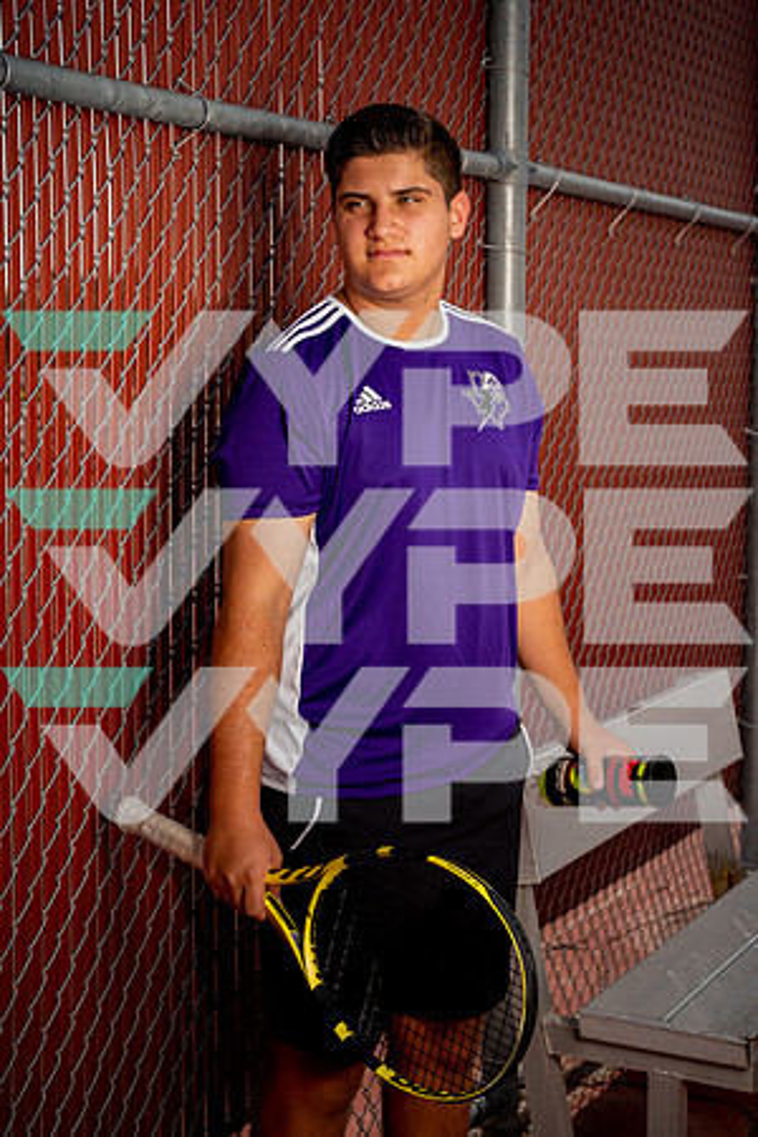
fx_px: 2021
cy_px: 568
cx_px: 379
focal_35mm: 64
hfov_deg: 21.2
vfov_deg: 31.4
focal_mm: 64
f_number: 7.1
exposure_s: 1/250
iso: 50
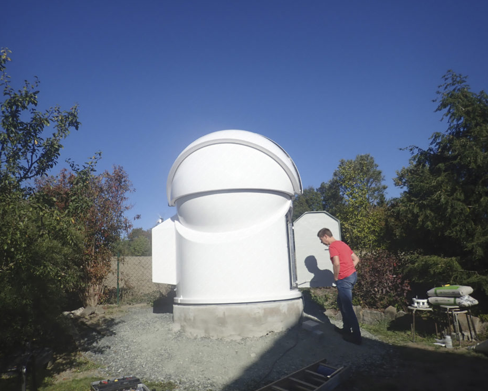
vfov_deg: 53.2
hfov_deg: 64.0
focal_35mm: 27
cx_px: 231
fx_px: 390
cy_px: 197
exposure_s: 1/640
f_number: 5.6
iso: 100
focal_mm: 4.5
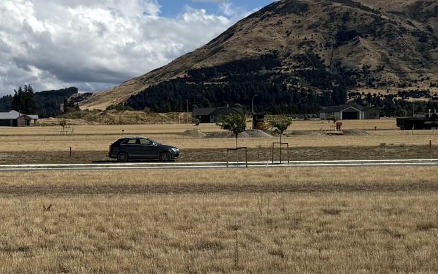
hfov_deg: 28.6
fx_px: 824
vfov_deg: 18.8
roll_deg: +0.2
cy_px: 179
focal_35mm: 69
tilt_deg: -3.6
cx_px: 41
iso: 80
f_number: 1.78
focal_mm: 6.76
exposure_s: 1/9091
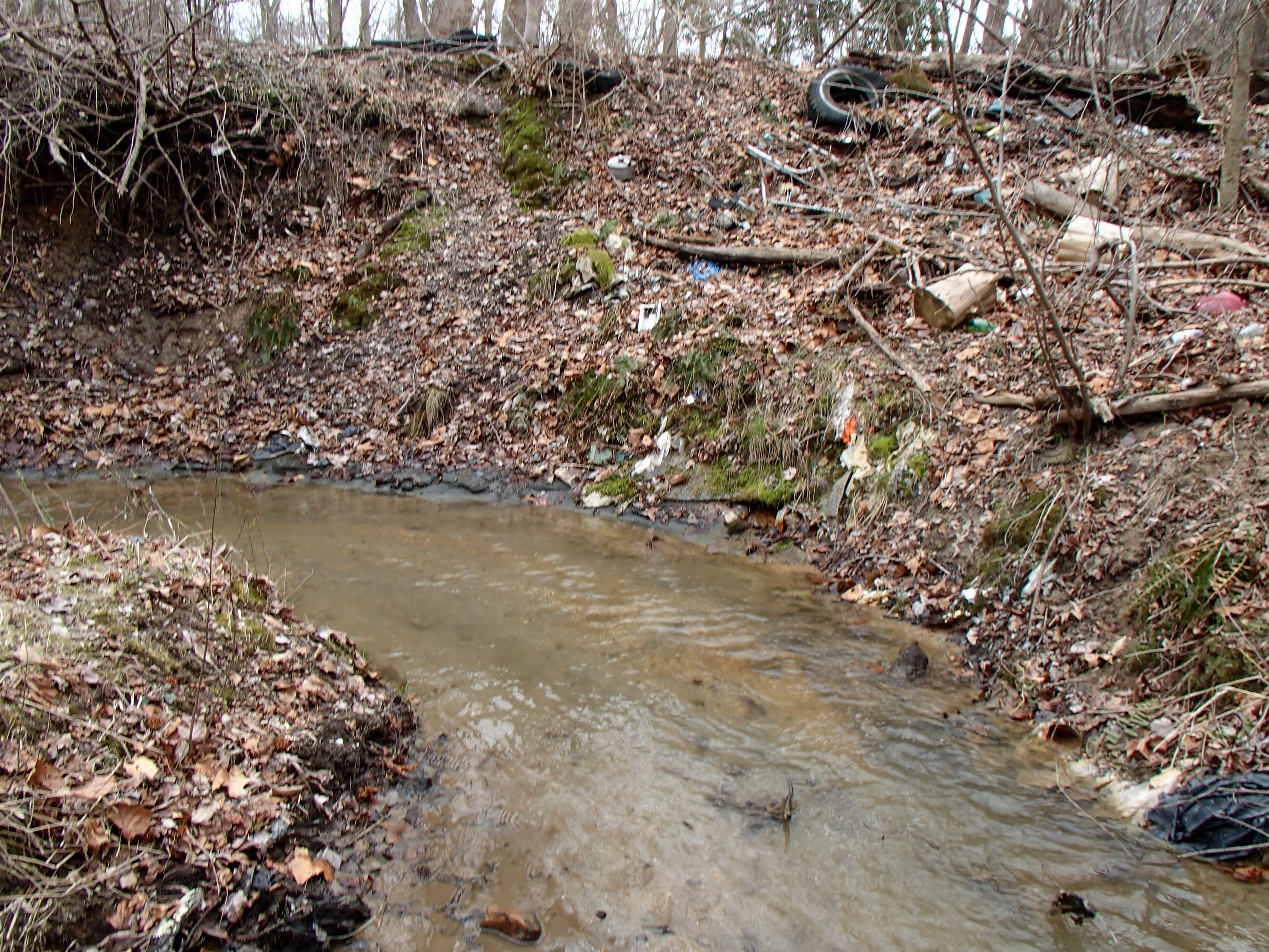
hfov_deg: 63.4
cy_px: 476
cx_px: 634
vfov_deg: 49.7
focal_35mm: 28
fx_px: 1026
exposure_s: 1/100
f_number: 3.9
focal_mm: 5
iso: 100
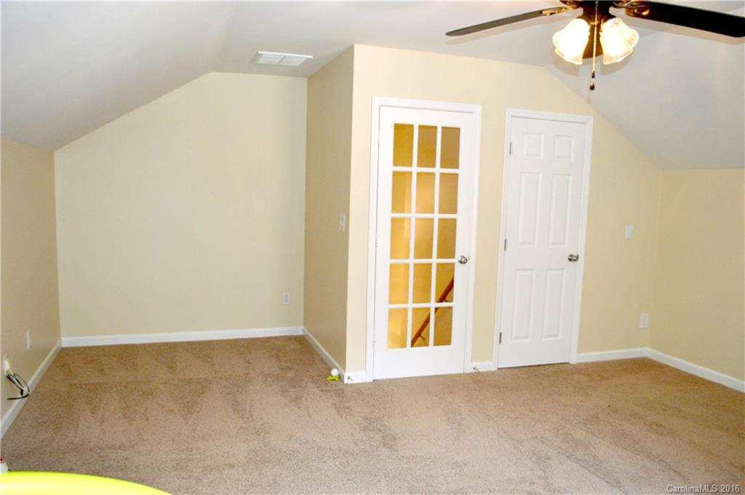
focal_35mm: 27
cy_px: 248
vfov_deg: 47.8
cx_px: 372
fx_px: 558
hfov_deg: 67.4
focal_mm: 18
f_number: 3.5
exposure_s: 1/60
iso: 400
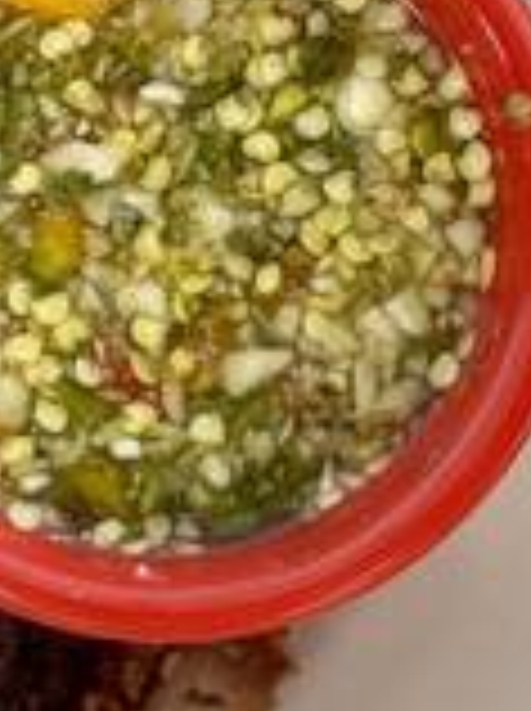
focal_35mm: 223
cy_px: 70
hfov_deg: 6.6
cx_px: 9
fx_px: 4573
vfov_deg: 8.9
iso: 200
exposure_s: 1/60
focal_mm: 6.76
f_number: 1.78
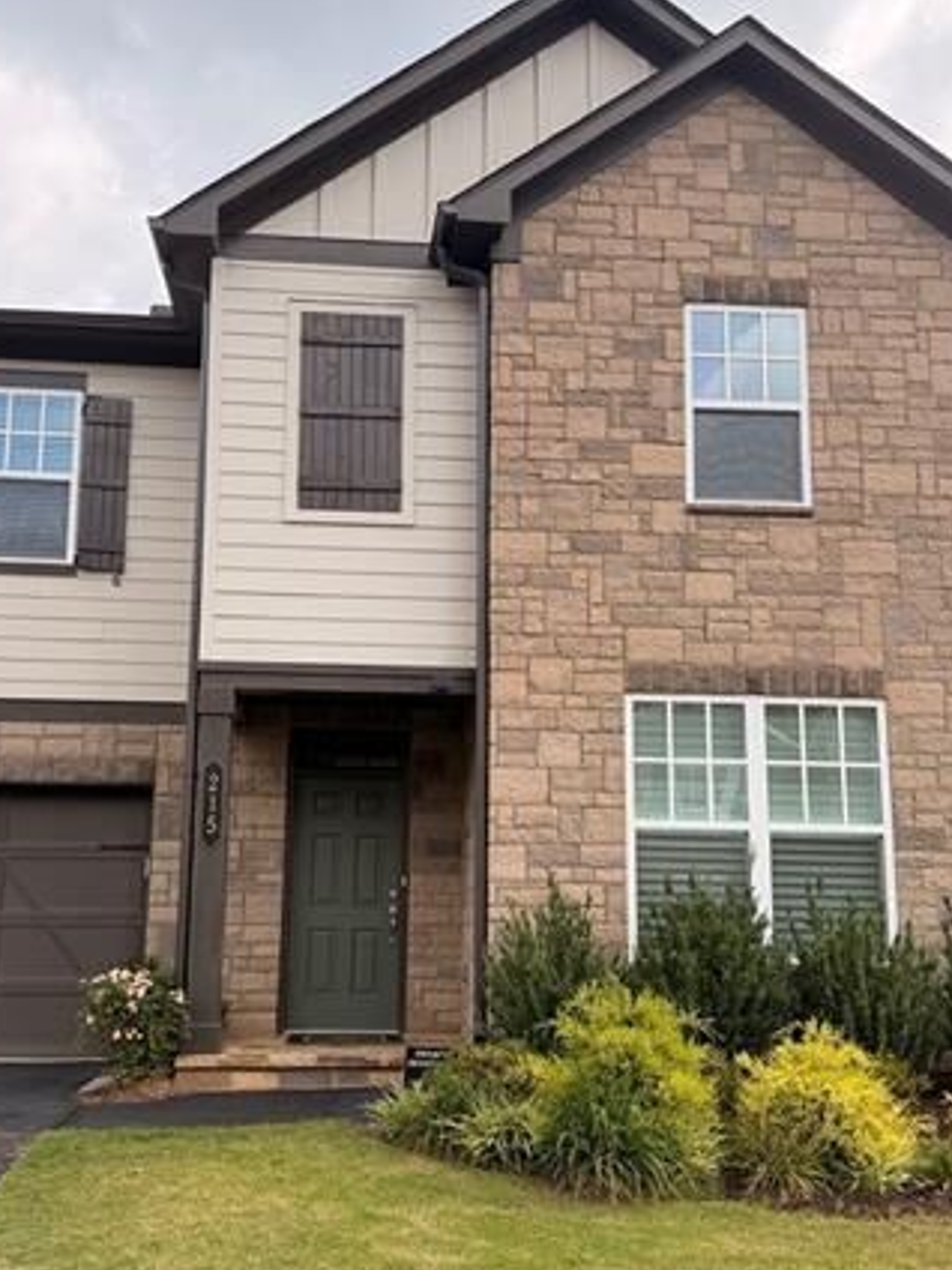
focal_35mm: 34
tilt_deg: +10.4
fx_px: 1247
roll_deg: -0.1
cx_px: 440
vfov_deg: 53.7
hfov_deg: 41.8
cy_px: 731
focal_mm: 6.76
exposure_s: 1/2299
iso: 100
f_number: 1.78
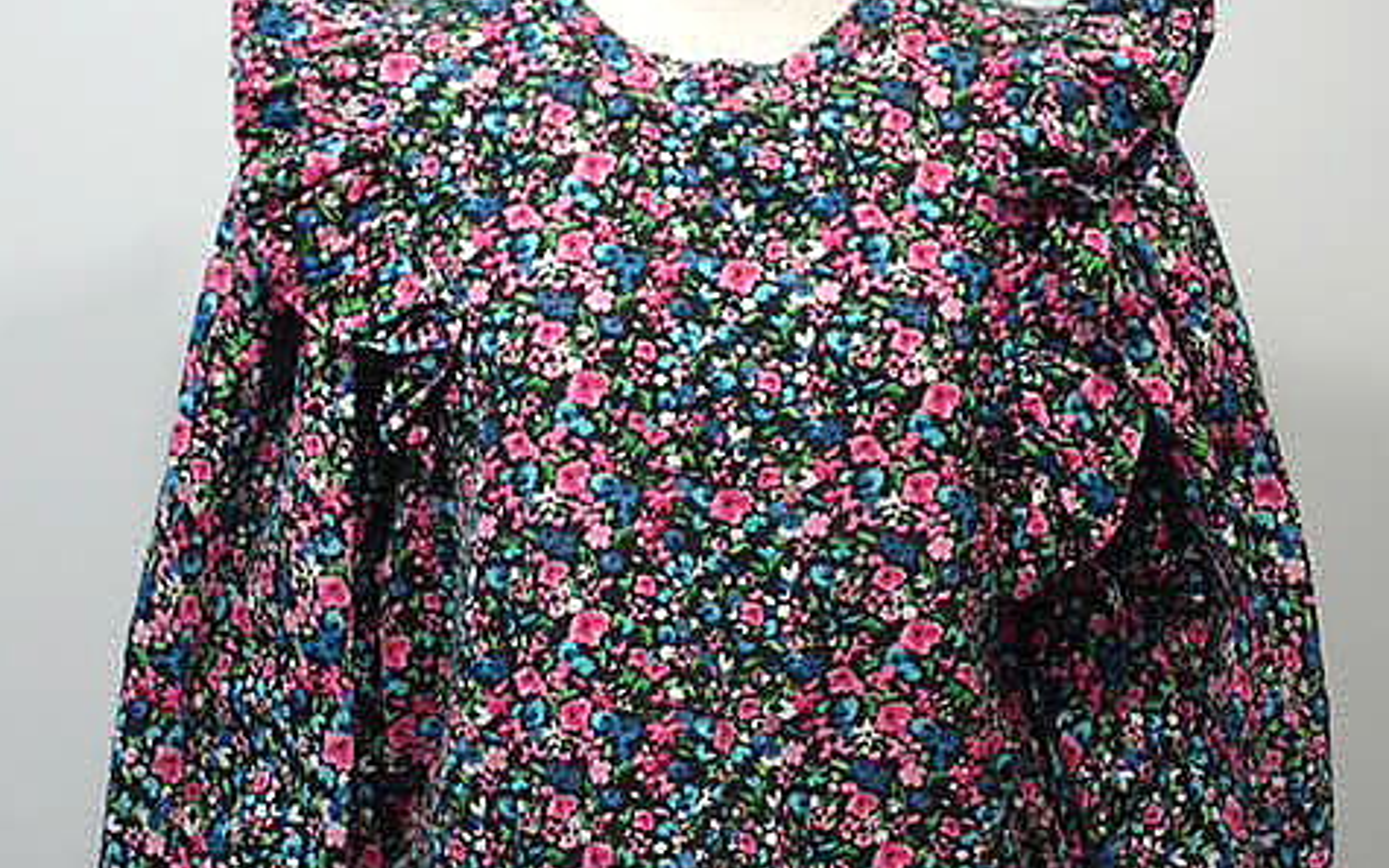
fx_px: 3786
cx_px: 693
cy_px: 549
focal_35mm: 100
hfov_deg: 20.8
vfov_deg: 13.1
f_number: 4
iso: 320
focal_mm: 12.6
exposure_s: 1/60
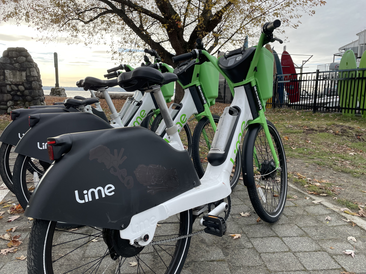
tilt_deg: -8.2
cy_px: 137
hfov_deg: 67.3
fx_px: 275
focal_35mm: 26
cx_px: 183
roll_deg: -1.0
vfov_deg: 53.1
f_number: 1.6
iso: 32
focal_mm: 4.2
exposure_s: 1/882
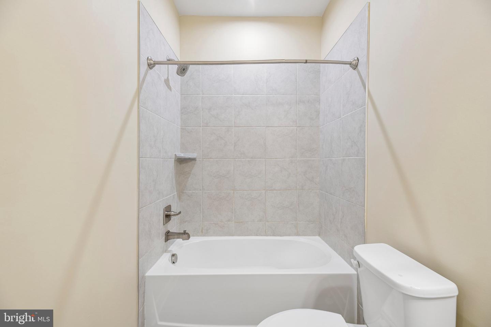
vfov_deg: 81.2
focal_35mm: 14
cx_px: 246
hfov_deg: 104.3
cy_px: 164
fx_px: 191
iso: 100
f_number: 8
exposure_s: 1/3.33
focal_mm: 14
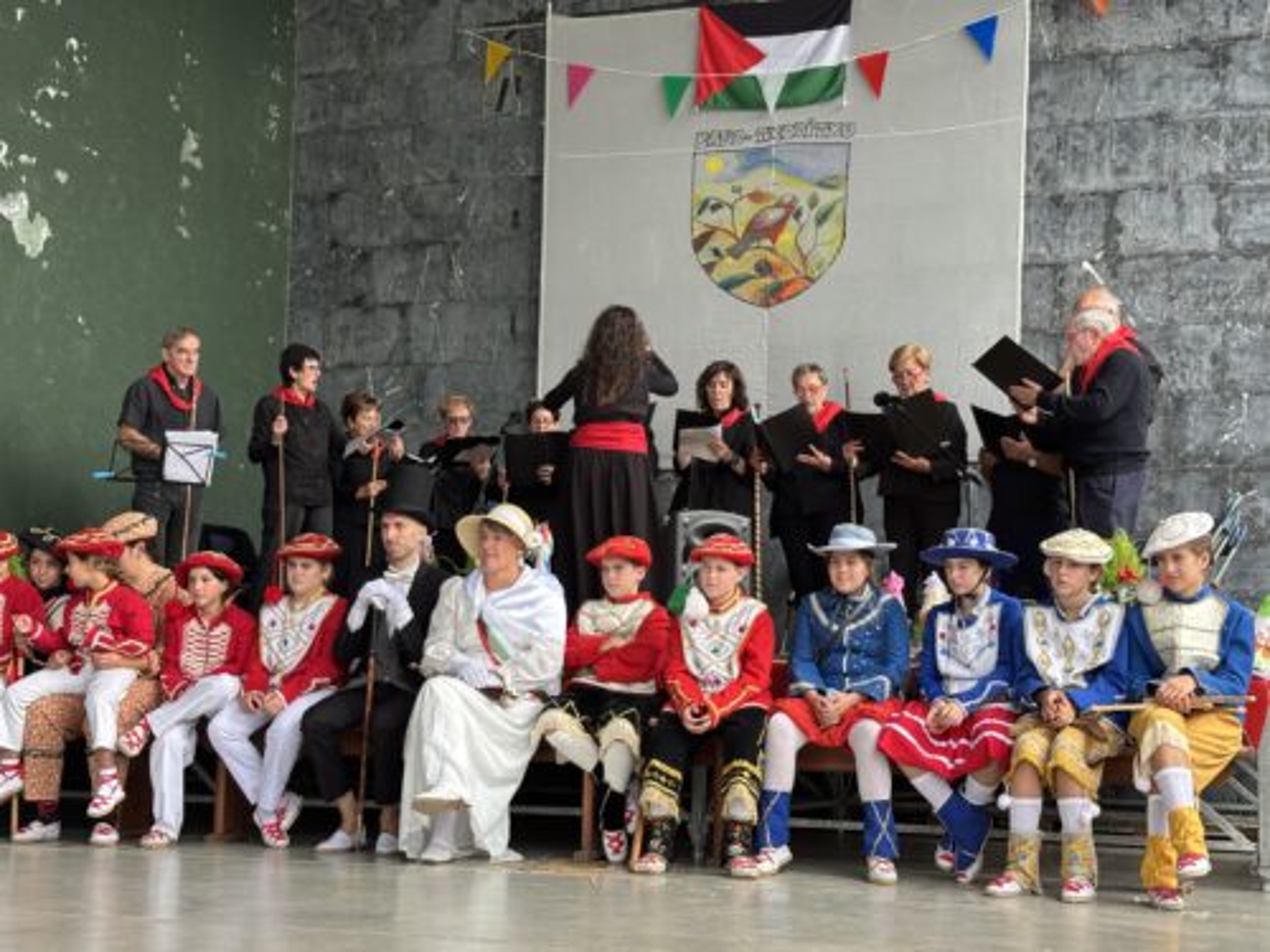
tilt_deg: +7.3
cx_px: 635
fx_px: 1908
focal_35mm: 52
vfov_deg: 28.0
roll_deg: -1.7
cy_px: 476
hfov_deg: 36.8
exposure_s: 1/373
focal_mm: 5.96
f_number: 1.6
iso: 32
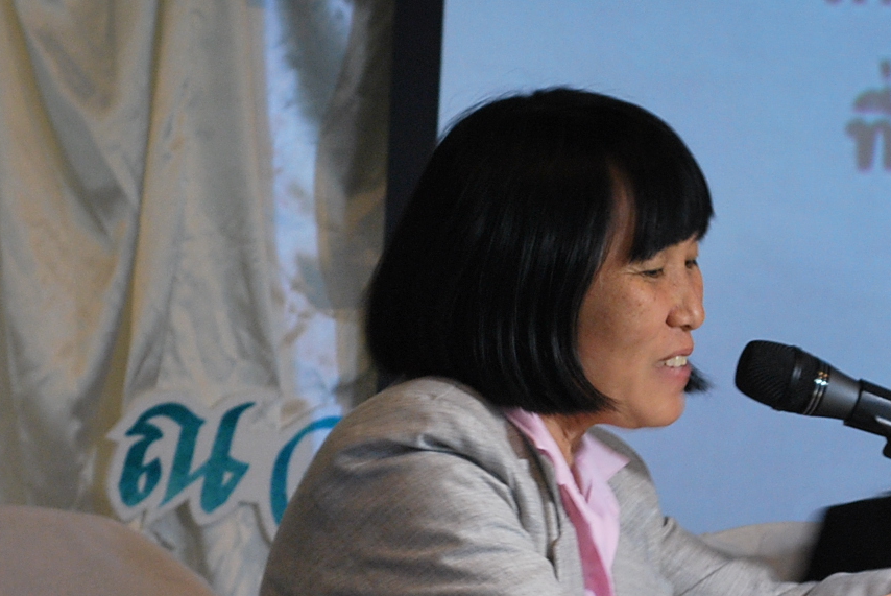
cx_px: 579
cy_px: 457
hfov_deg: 11.0
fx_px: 4635
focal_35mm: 187
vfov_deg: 7.3
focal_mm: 55
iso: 400
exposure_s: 1/10
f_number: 5.6
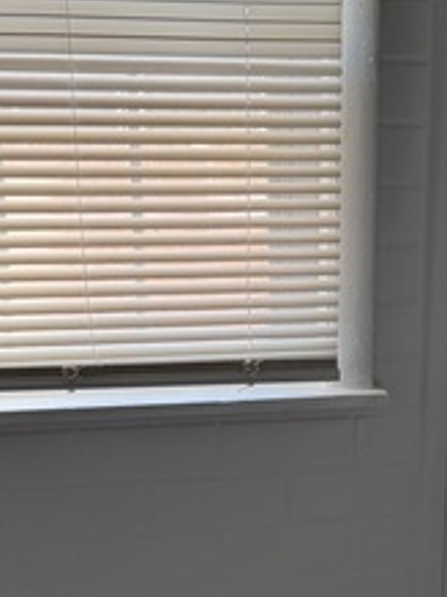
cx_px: 338
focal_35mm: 73
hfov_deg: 20.0
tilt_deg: -15.7
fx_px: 1258
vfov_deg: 26.5
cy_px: 424
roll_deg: -2.0
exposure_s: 1/121
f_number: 1.78
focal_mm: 6.76
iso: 125
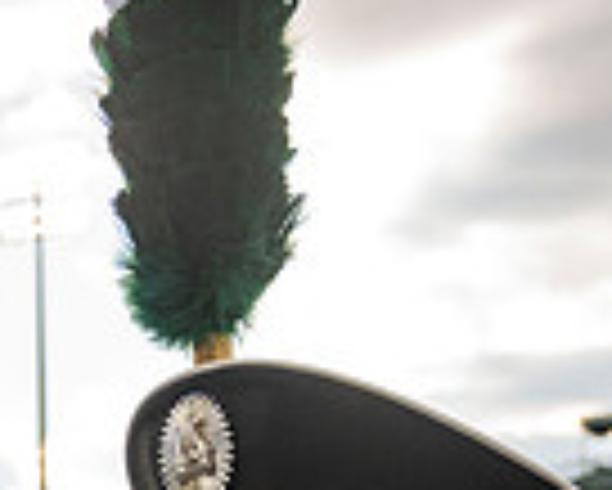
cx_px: -176
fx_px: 1921
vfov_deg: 13.3
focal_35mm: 106
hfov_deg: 17.1
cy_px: 852
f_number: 4
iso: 500
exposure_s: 1/2000
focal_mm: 26.5
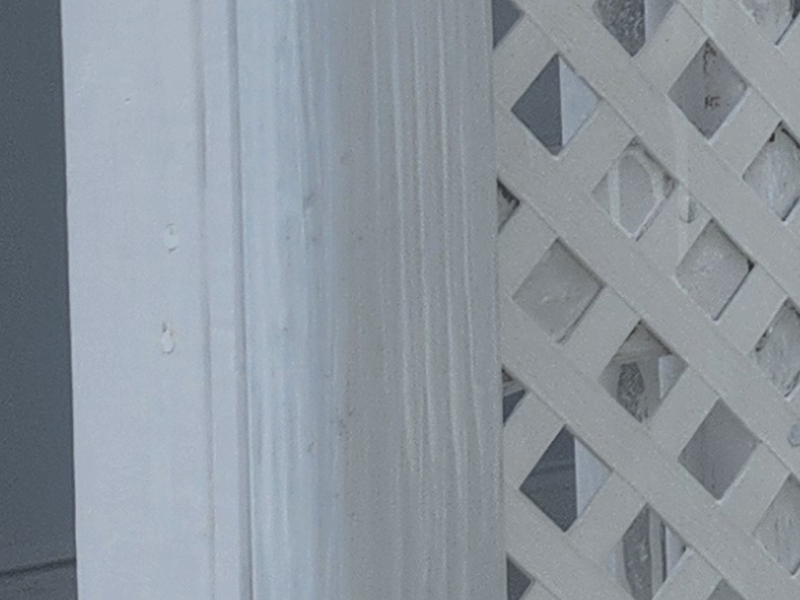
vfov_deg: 9.2
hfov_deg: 10.9
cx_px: 1802
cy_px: -120
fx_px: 3674
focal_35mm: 159
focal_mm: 5.54
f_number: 1.8
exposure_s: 1/1468
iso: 25
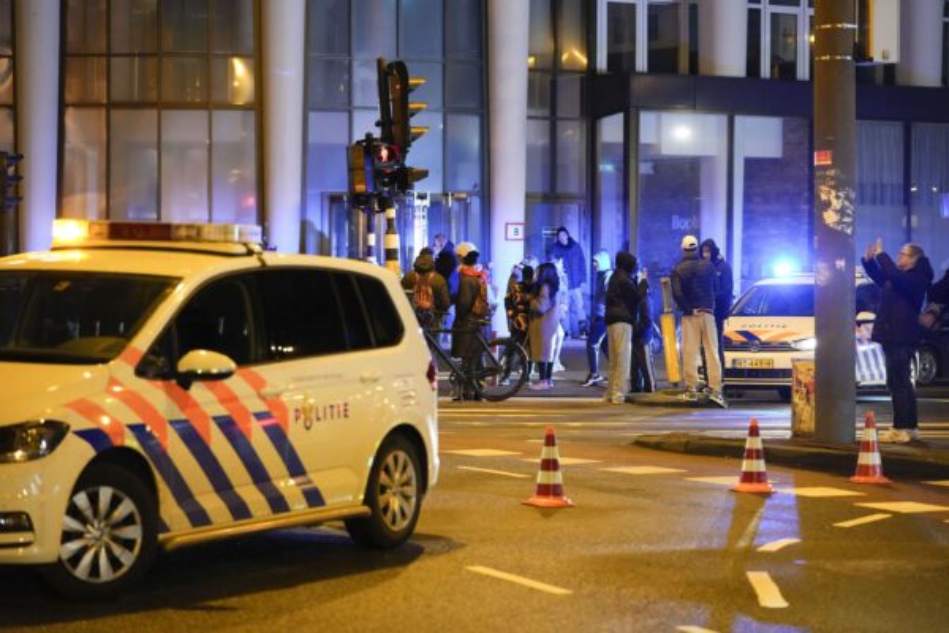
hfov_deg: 19.5
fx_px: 2768
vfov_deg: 13.0
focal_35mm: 105
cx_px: 474
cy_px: 316
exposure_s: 1/100
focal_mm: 105
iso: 6400
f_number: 3.2
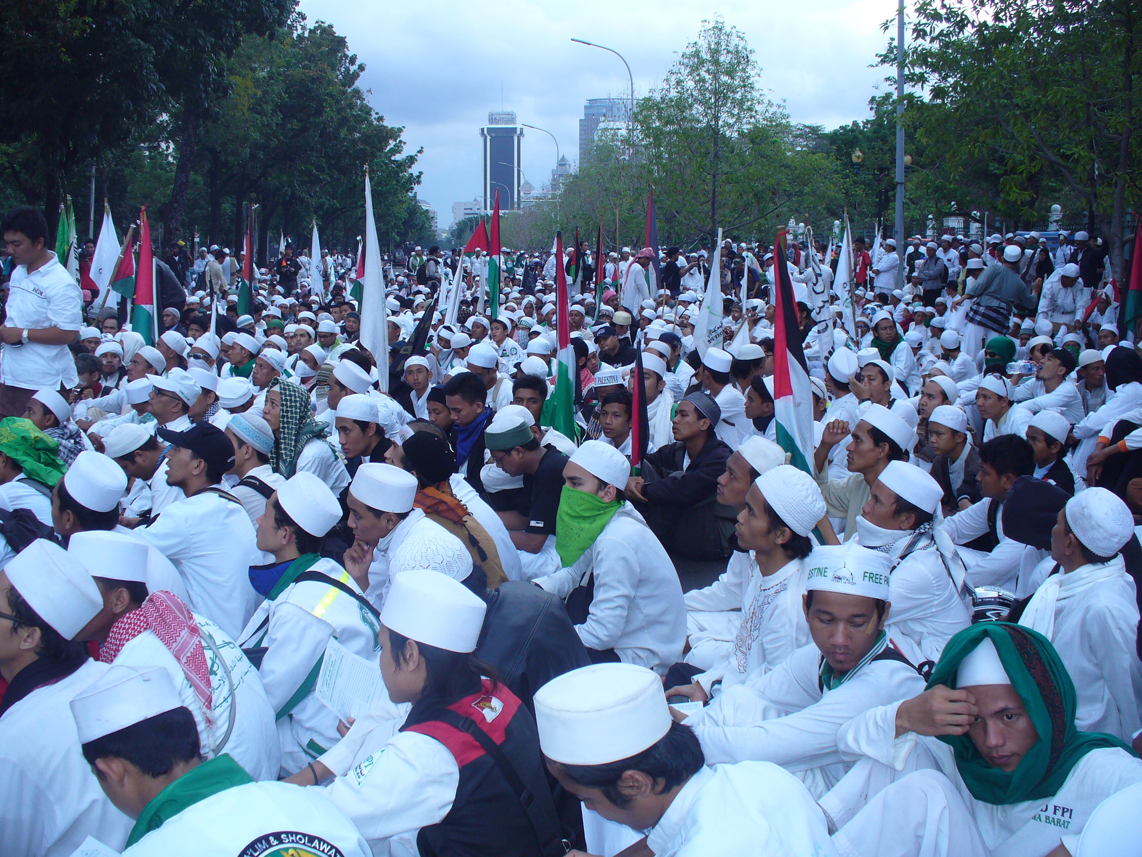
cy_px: 428
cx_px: 571
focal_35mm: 37
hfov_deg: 50.1
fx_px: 1221
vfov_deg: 38.7
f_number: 2.8
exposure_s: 1/100
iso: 80
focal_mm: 6.1
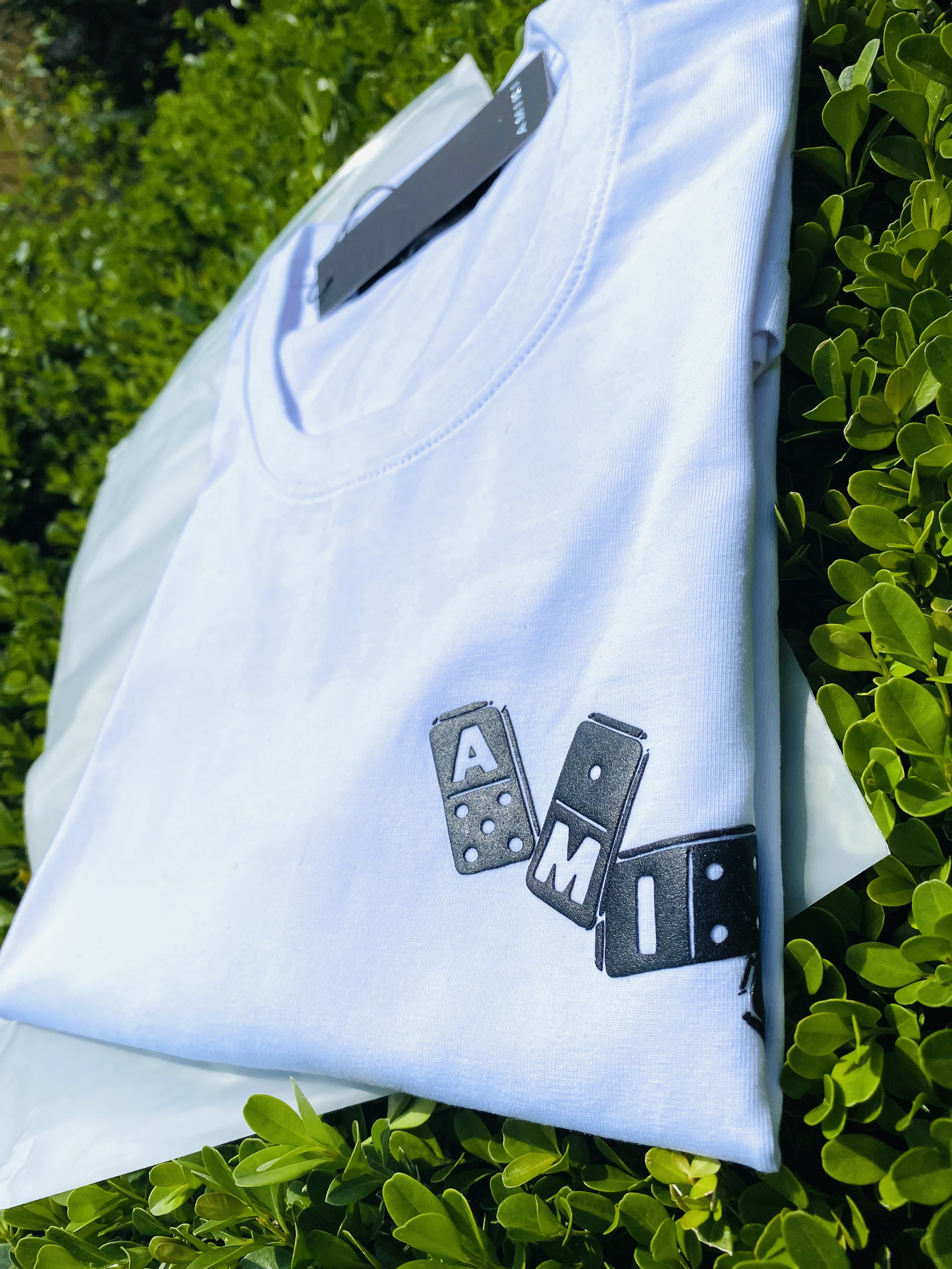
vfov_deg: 67.3
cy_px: 634
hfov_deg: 53.1
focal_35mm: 26
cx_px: 476
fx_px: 953
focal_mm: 4.25
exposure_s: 1/5747
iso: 32
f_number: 1.8
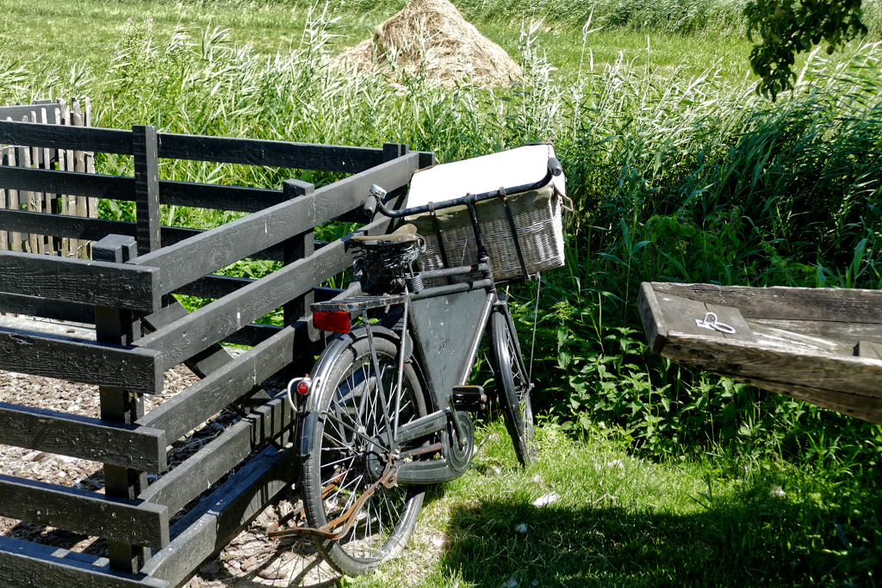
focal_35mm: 44
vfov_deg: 30.5
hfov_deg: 44.5
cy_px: 294
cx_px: 441
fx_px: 1078
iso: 125
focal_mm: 16
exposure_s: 1/500
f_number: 3.2
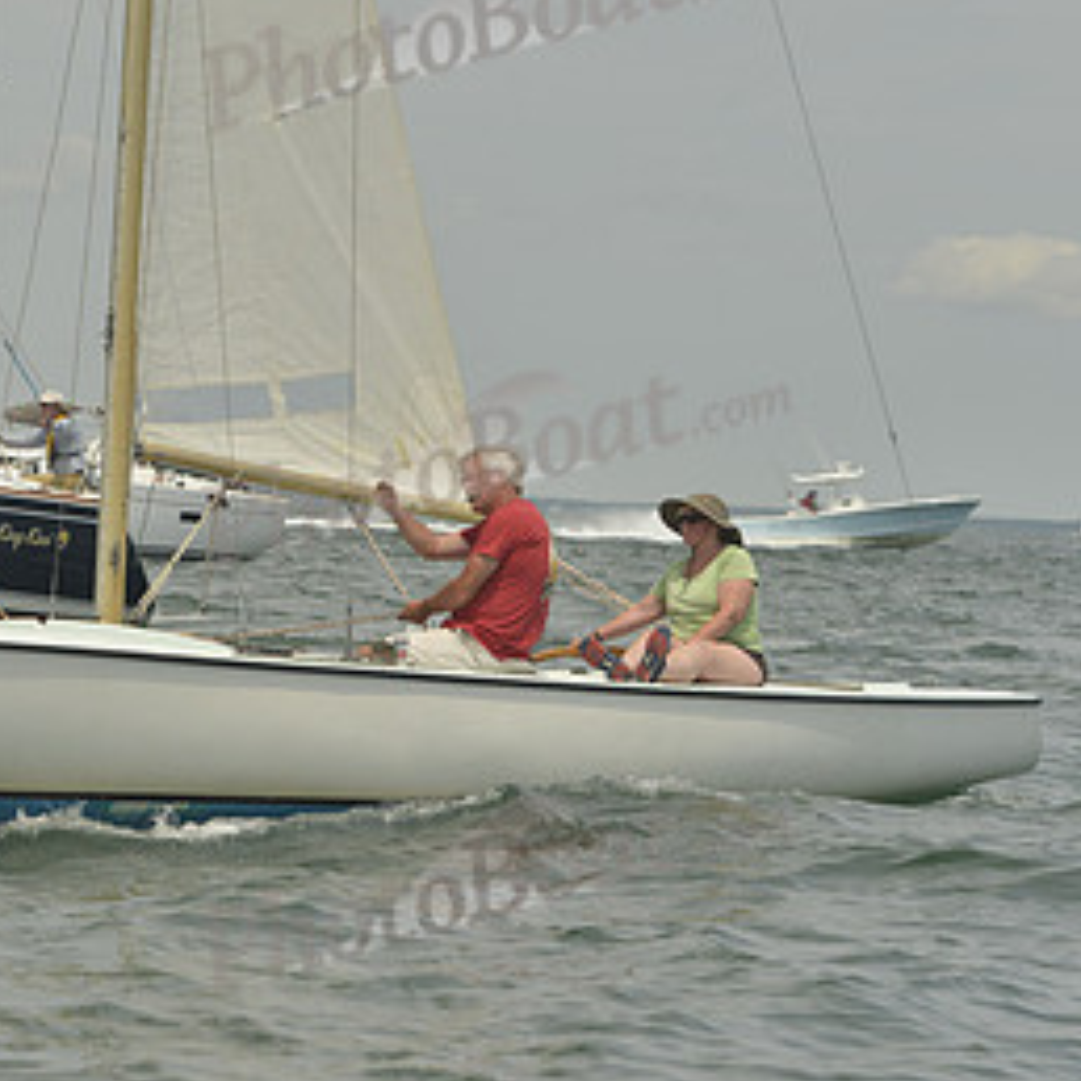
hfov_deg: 9.3
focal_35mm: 187
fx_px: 6607
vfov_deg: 9.3
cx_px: -13
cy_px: 300
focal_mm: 98
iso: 400
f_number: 8
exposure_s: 1/800
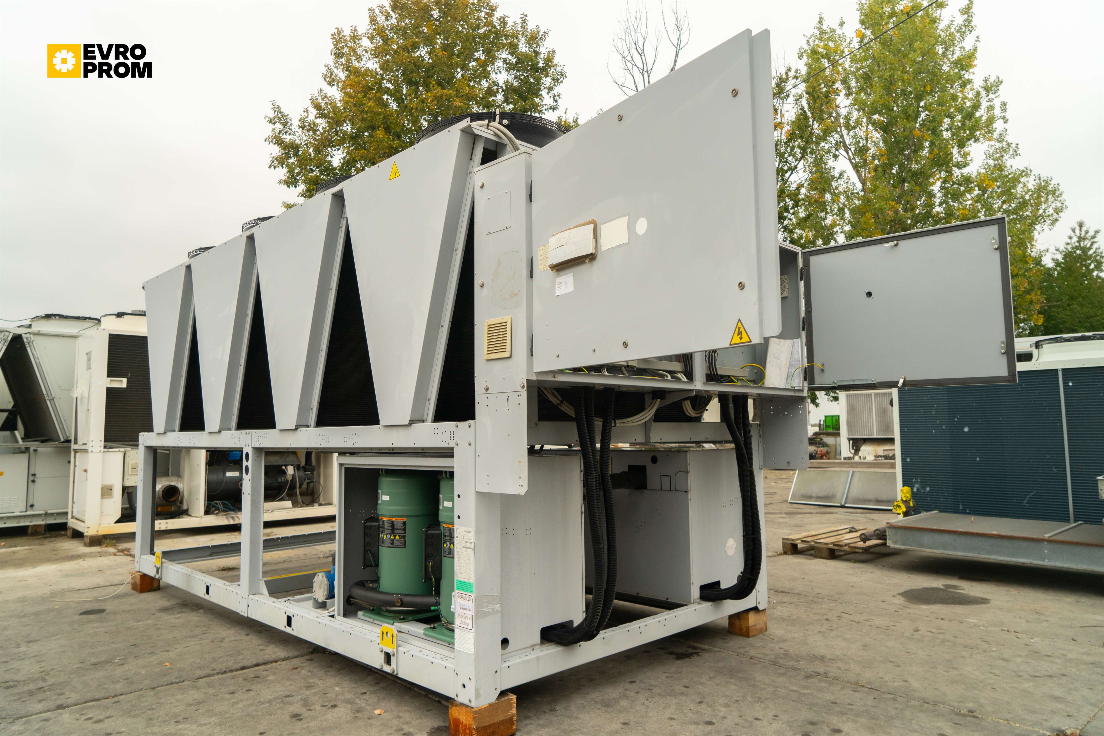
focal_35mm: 24
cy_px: 368
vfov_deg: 53.1
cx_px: 552
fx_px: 736
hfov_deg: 73.7
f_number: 5
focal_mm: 24
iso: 400
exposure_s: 1/100
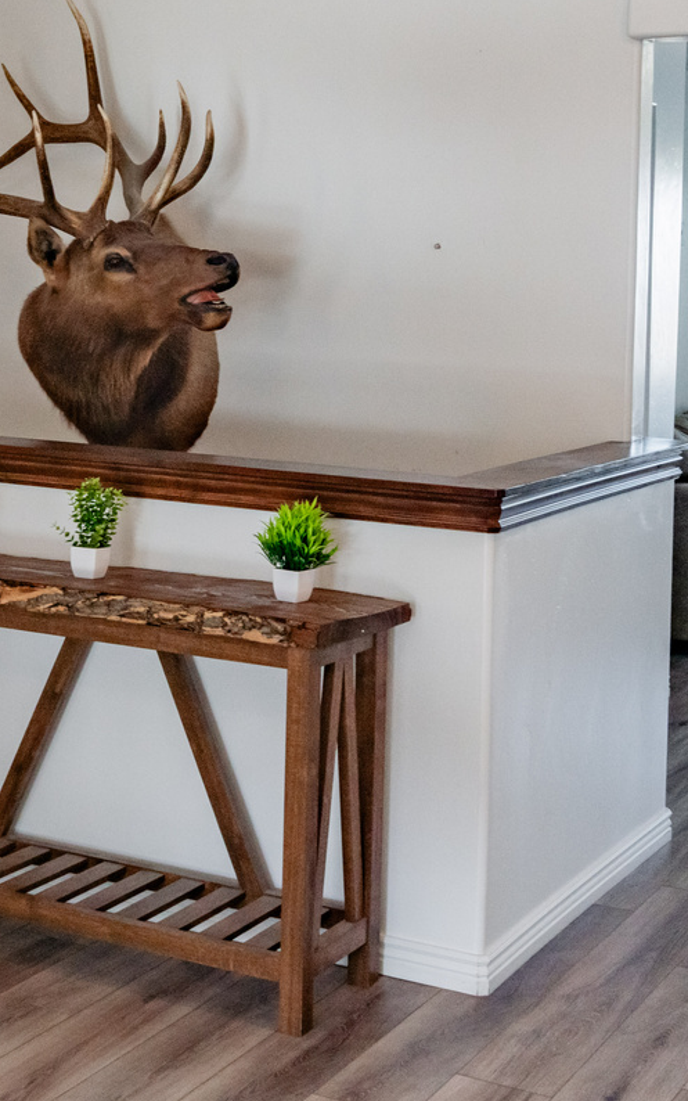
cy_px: 362
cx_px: 234
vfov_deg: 32.2
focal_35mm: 63
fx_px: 1890
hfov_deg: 20.6
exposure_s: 1/125
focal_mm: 24
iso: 1000
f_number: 5.6
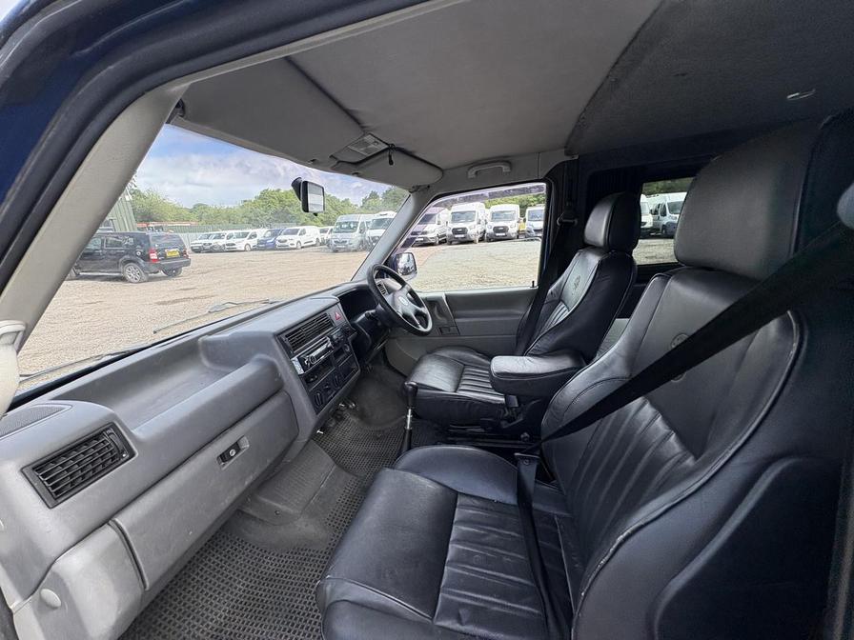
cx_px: 427
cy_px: 320
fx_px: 345
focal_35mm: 14
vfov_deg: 85.7
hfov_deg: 102.1
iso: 50
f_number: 2.2
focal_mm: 2.22
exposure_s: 1/440
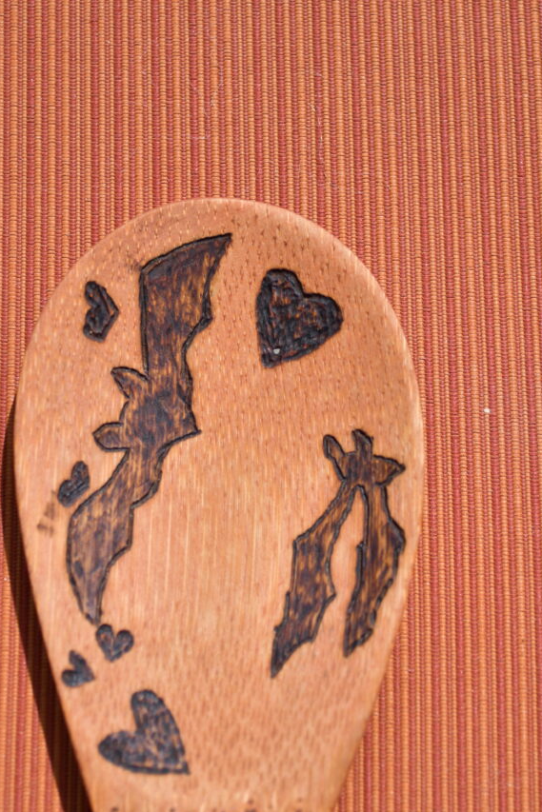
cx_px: 232
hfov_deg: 17.7
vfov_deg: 26.2
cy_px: 510
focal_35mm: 77
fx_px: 1738
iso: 200
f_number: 5
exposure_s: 1/1600
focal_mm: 38
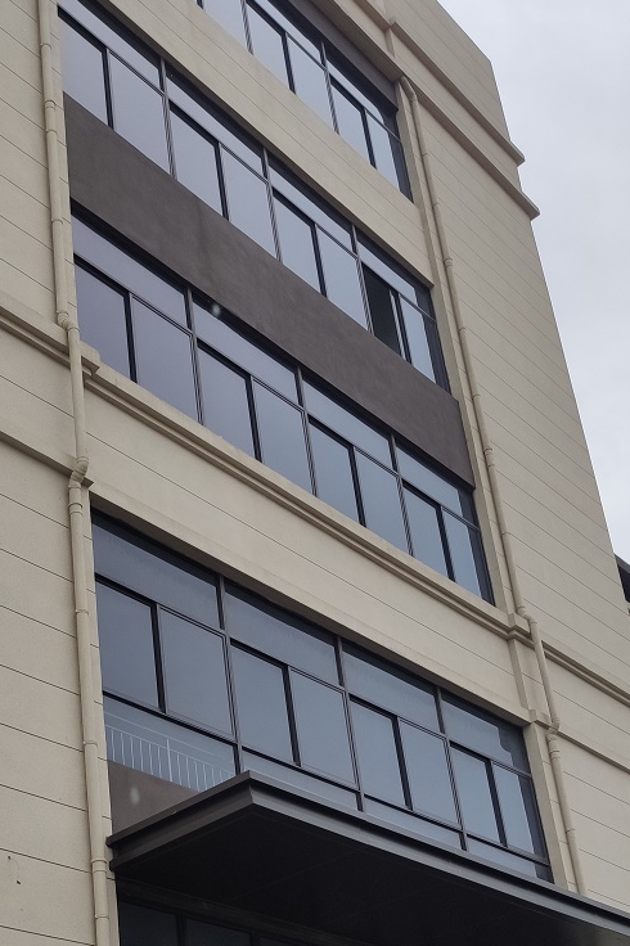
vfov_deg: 37.9
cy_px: 836
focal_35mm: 49
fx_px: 1287
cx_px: 166
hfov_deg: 27.2
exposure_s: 1/964
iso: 112
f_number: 1.75
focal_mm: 4.75
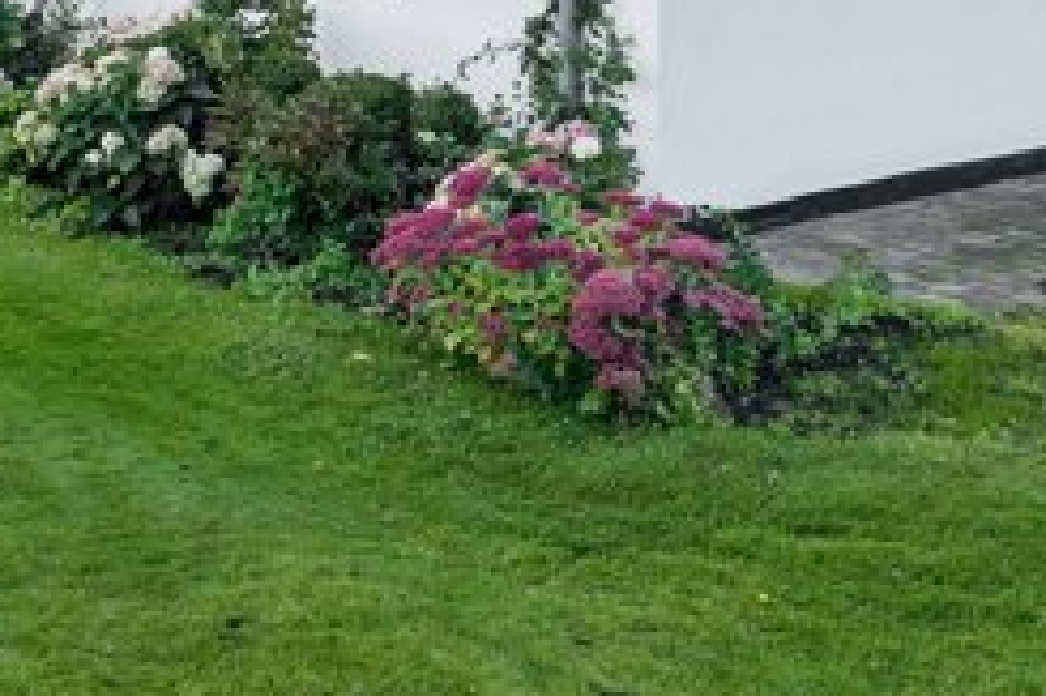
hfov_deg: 32.4
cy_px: -181
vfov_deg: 20.2
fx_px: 1800
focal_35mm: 62
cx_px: 448
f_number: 9
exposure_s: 1/640
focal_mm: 19
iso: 1250
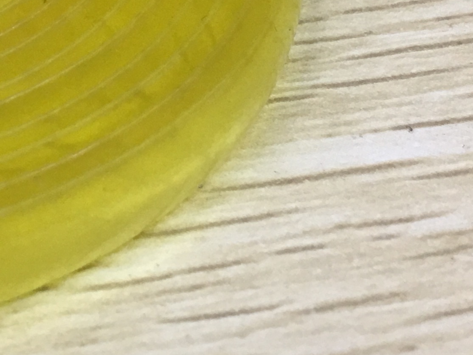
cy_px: -75
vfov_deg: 13.7
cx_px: -115
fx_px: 1434
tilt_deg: -37.9
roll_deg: +1.3
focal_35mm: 105
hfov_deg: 17.7
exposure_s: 1/33
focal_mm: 4.15
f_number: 2.2
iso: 50
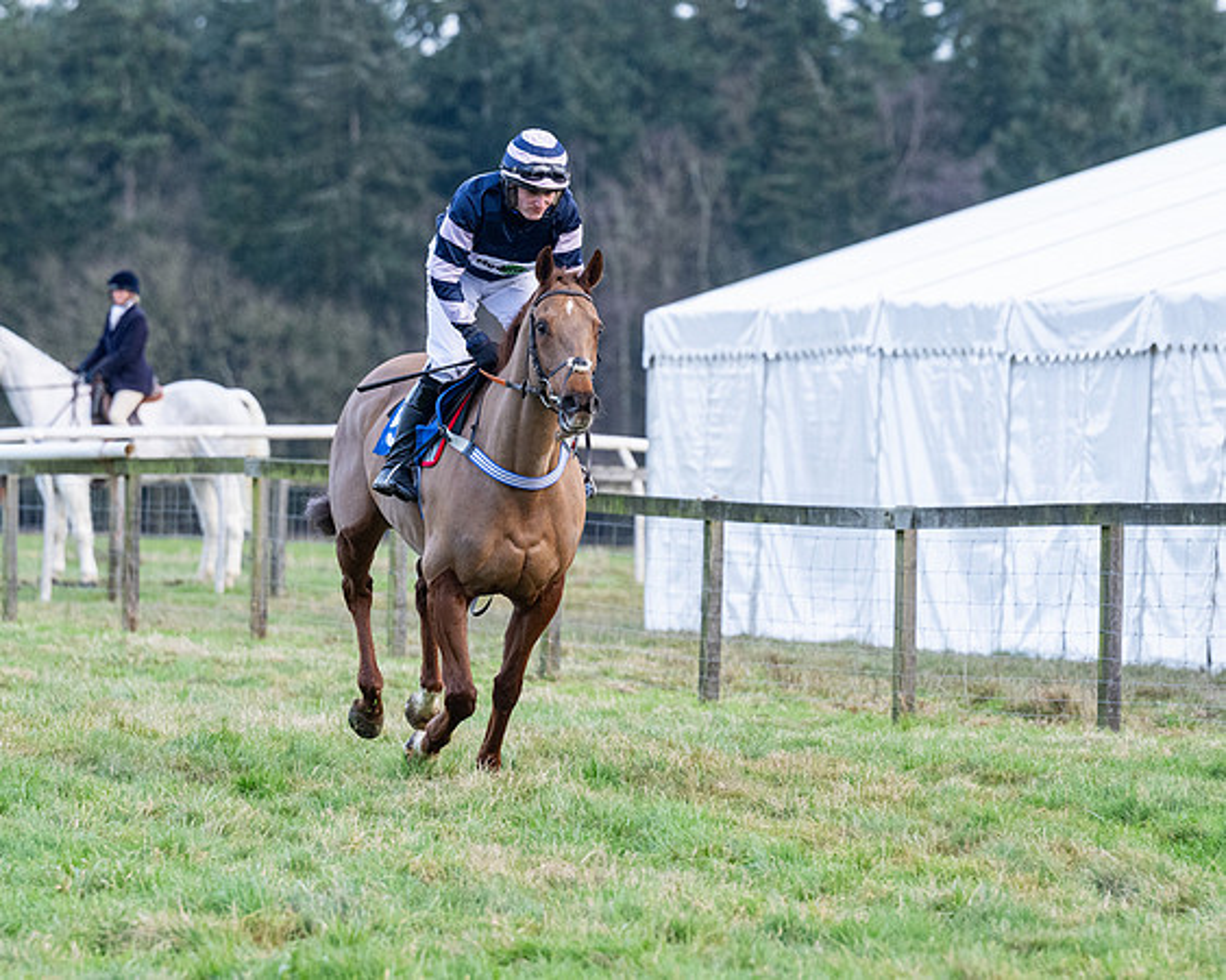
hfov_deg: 7.0
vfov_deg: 5.6
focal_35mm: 278
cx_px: 613
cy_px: 490
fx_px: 10094
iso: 1250
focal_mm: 165
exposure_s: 1/500
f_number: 4
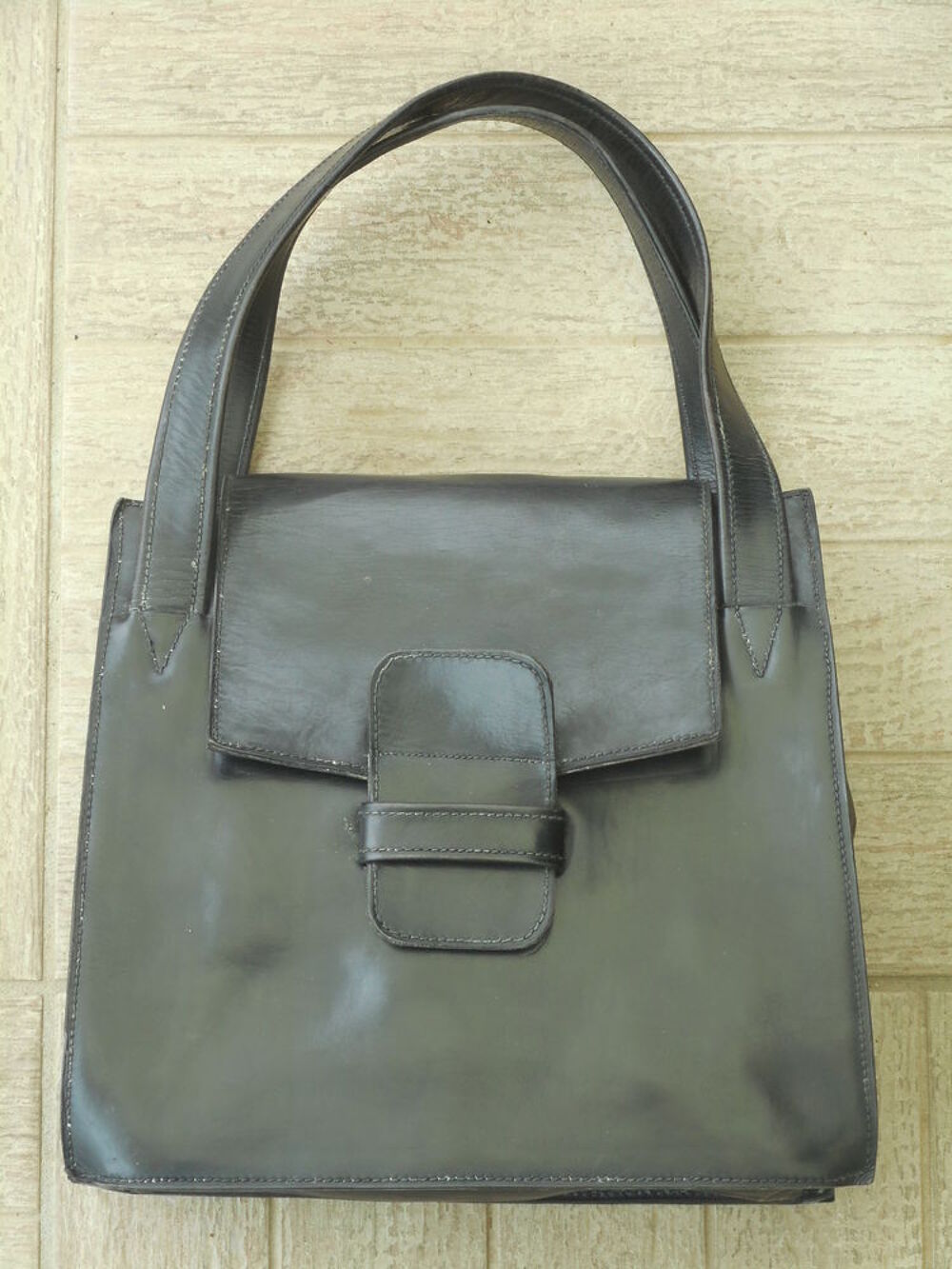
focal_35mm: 77
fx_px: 2823
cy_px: 634
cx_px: 476
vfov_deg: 25.3
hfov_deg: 19.1
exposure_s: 1/40
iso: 80
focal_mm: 13.8
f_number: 5.5
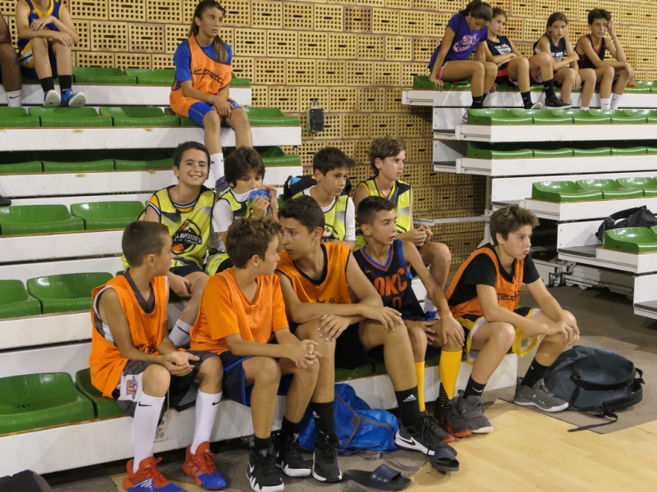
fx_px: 1006
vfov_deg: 27.5
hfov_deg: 36.2
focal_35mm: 53
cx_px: 328
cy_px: 246
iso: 800
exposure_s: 1/100
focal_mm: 18
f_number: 2.8
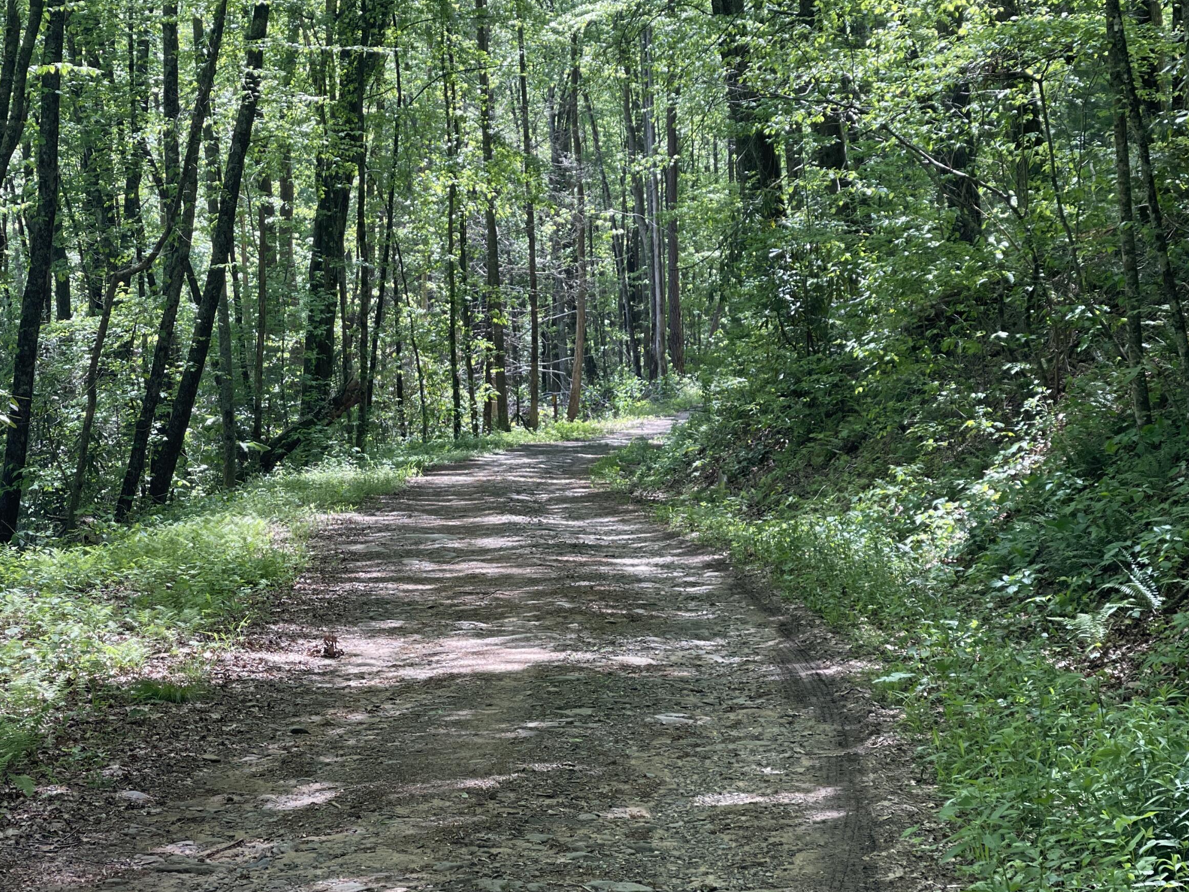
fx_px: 2851
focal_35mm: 83
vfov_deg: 17.8
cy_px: 412
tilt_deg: -3.0
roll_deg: +3.0
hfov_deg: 23.5
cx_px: 458
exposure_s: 1/121
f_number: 2.2
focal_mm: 7.5
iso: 40
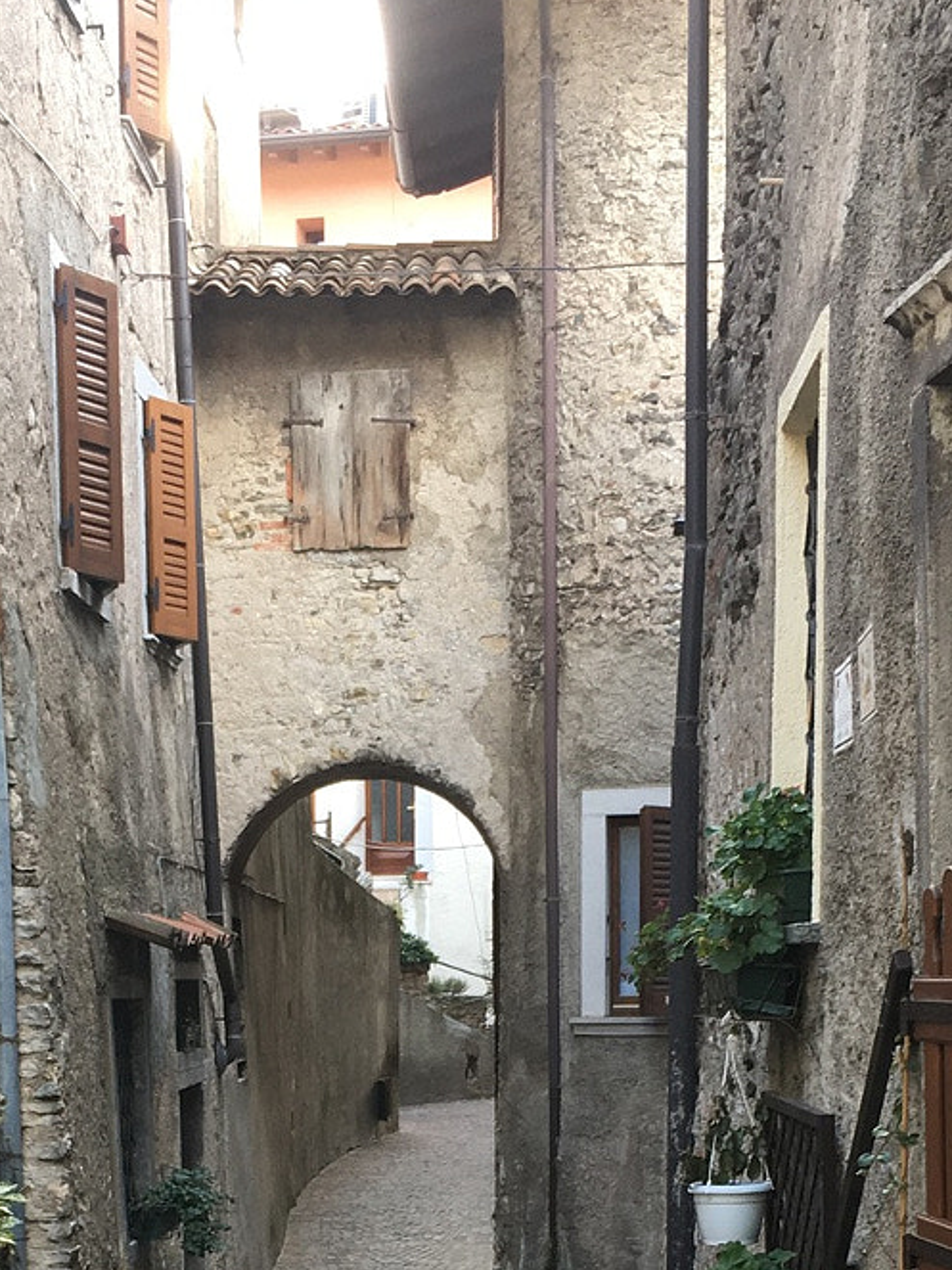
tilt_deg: -6.3
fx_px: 2568
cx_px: 354
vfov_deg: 26.3
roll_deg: +1.1
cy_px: 1272
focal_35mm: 70
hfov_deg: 21.0
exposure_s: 1/50
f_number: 2.2
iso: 32
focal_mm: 4.15
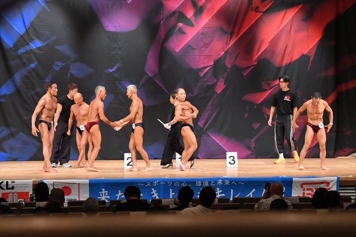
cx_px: 178
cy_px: 118
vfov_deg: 11.7
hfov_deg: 17.5
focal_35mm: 117
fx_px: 1156
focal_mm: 78
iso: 7200
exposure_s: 1/400
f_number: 5.6
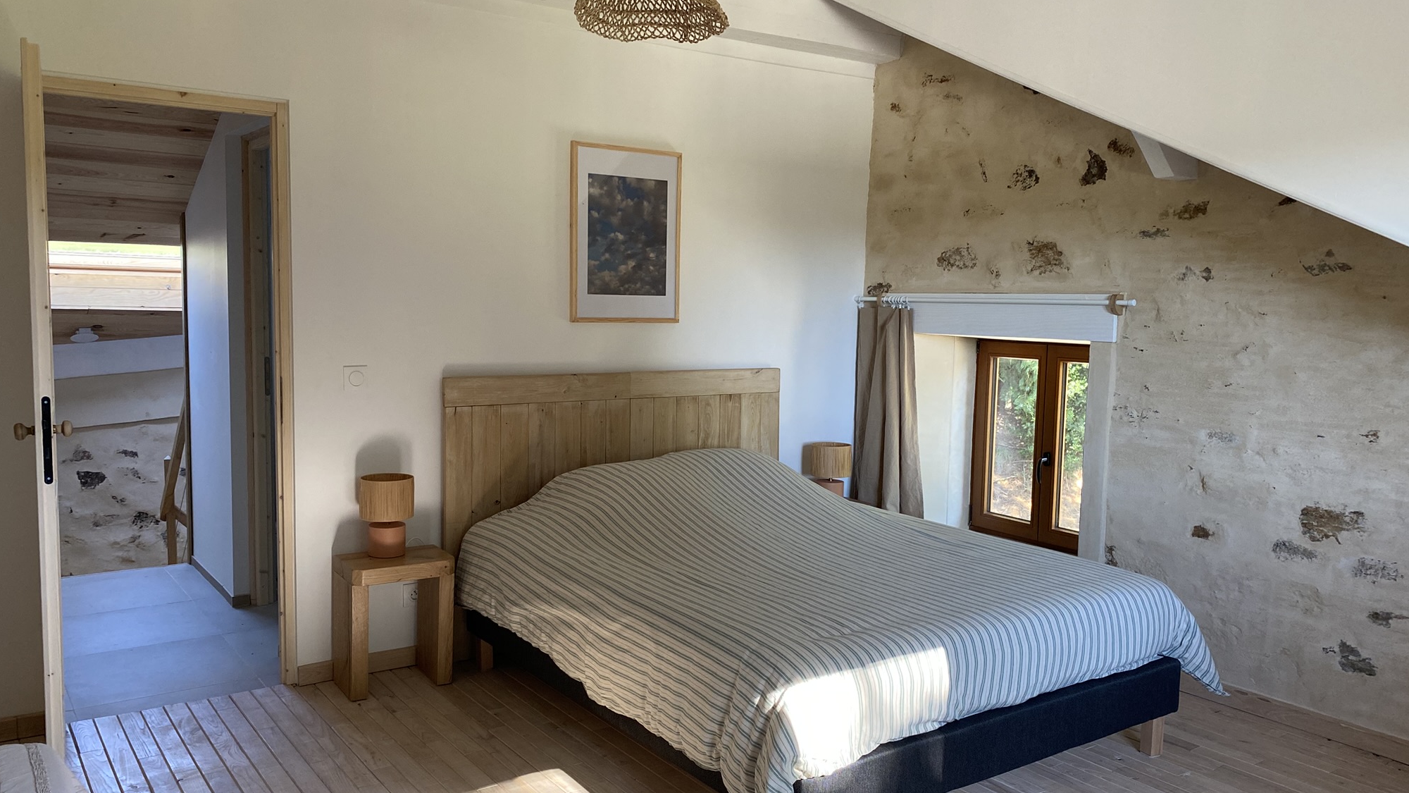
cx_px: 701
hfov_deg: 66.1
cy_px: 410
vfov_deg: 40.2
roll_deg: -1.2
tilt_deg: -6.2
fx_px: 1083
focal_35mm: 29
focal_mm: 4.25
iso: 125
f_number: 1.8
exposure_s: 1/115
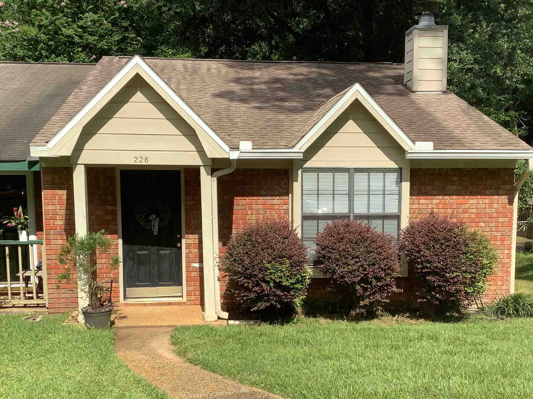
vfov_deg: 32.7
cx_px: 290
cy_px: 254
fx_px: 677
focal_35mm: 44
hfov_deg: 42.9
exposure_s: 1/1235
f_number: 2.4
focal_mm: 3.3
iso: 25
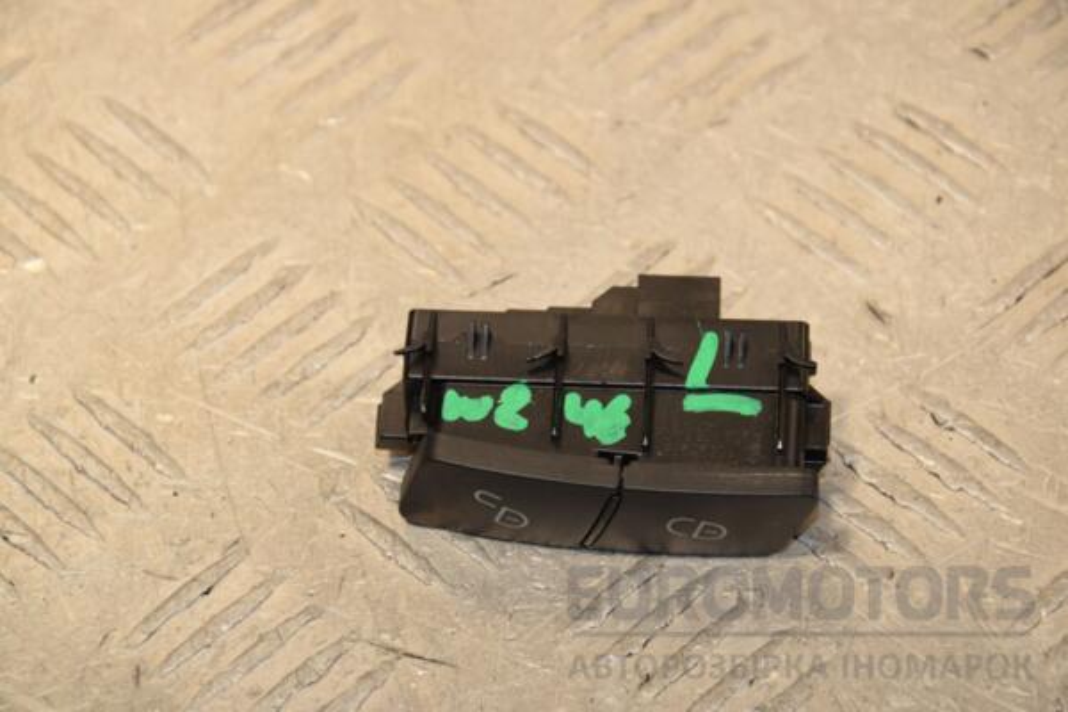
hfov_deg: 13.0
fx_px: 4672
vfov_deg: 8.7
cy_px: 356
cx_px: 534
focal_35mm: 158
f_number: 9
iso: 800
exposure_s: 1/200
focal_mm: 105
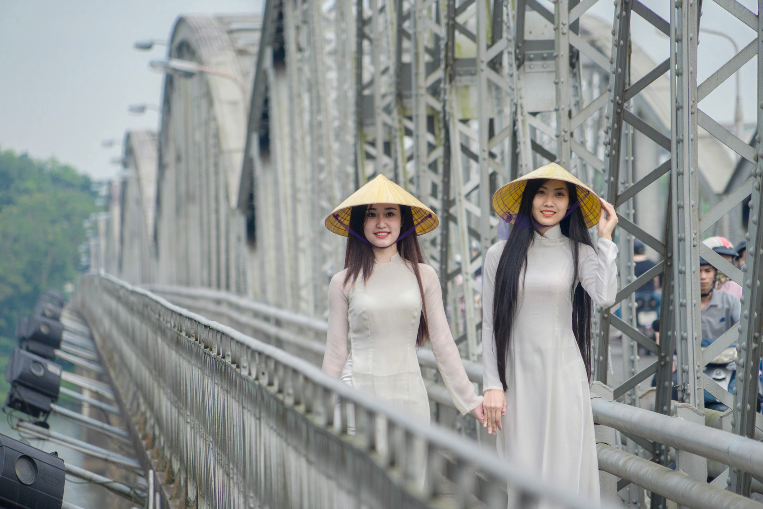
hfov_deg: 8.6
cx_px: 382
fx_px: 5086
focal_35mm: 240
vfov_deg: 5.7
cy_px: 254
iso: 125
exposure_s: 1/250
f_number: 6.3
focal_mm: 240
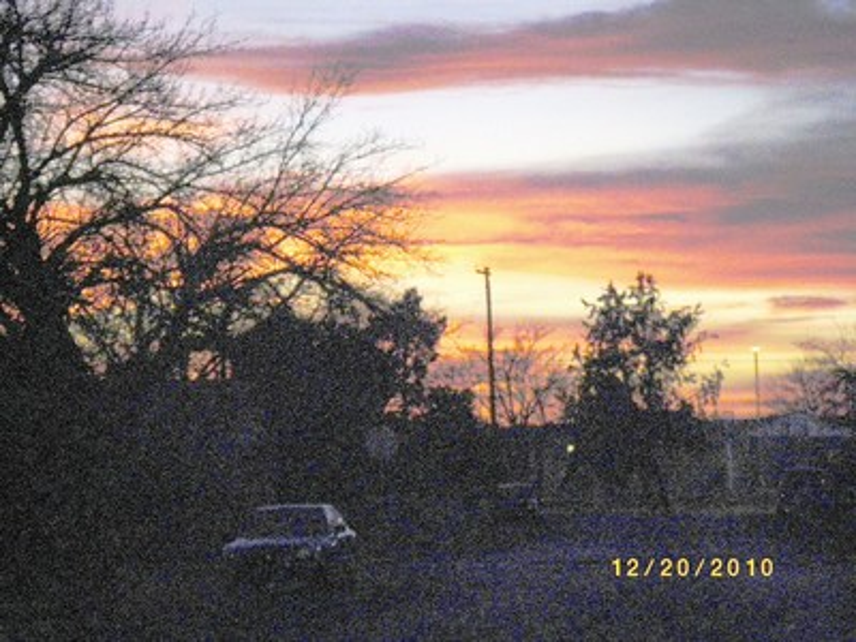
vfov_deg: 8.8
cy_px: 321
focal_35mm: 169
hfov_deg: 11.7
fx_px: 4179
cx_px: 428
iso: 800
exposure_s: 1/125
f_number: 4.4
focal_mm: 27.9
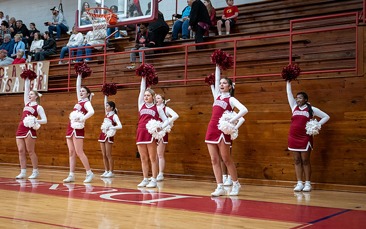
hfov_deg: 40.2
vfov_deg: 25.8
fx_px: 499
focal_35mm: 50
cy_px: 122
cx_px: 152
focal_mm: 40
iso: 3600
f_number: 2.8
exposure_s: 1/640
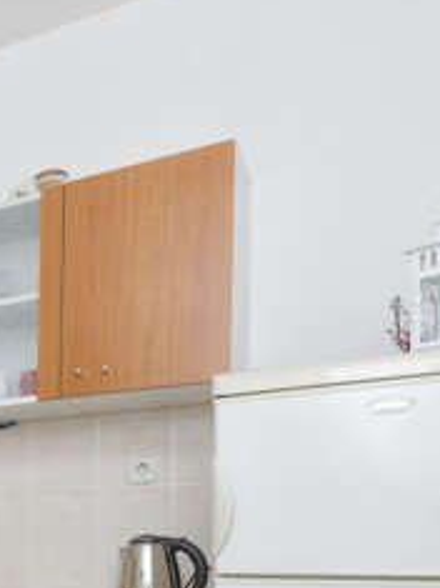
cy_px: 562
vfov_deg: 37.0
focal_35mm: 47
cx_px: -300
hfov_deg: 22.2
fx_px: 797
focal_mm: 10
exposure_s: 1/160
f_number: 8
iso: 125
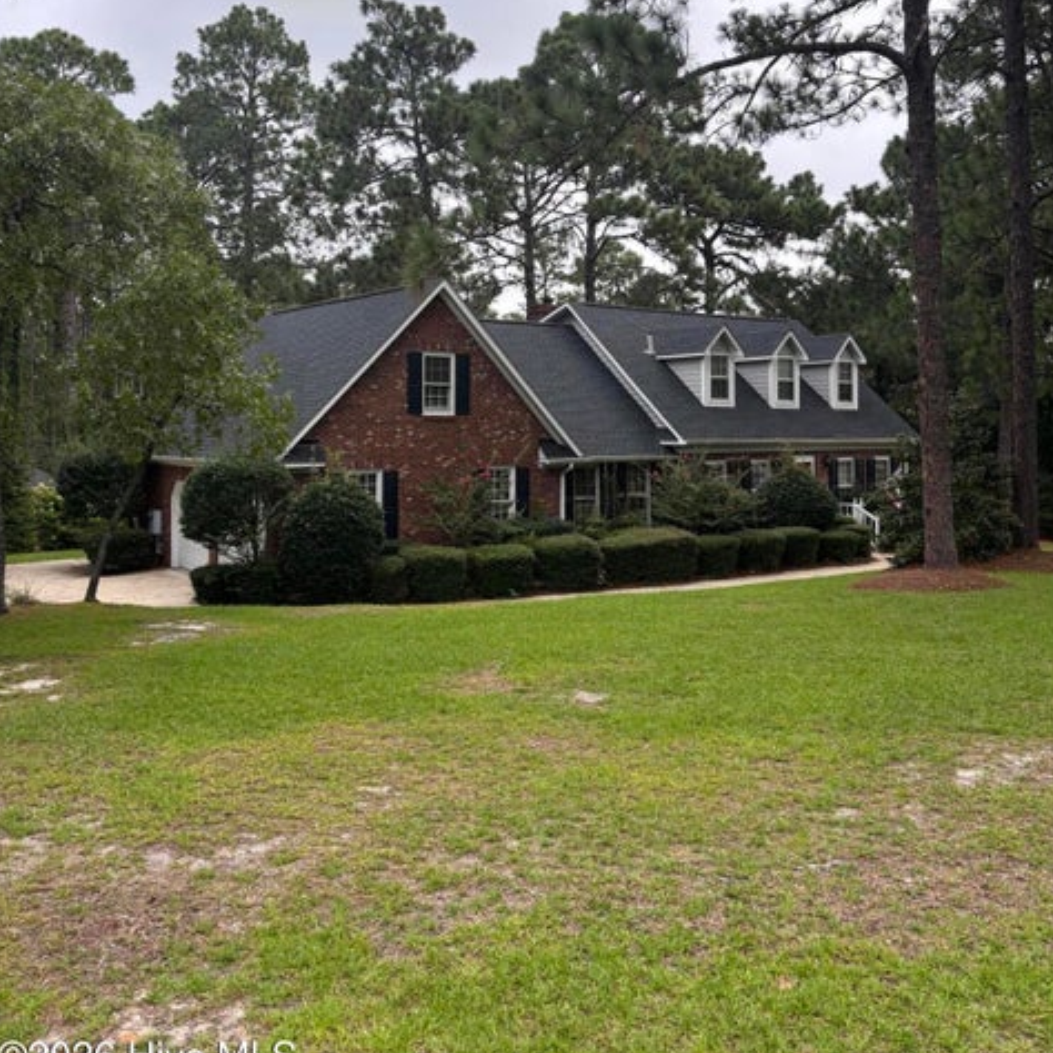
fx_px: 1067
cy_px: 411
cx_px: 526
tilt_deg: +1.1
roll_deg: -0.5
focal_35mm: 31
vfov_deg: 52.1
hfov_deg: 52.5
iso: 50
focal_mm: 5.96
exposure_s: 1/296
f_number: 1.6
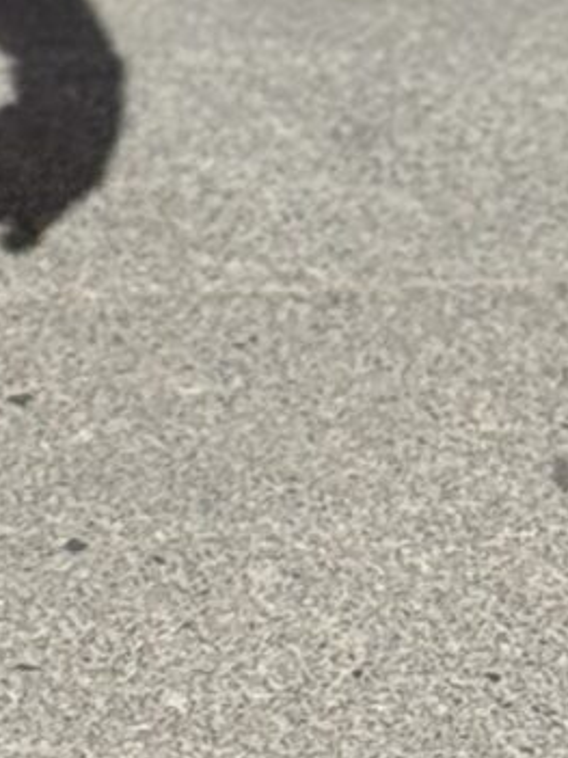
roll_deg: +0.0
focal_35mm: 350
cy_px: -1885
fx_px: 7662
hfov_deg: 4.0
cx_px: -1428
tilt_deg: -8.6
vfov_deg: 5.2
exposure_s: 1/6410
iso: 64
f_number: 1.78
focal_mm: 6.76
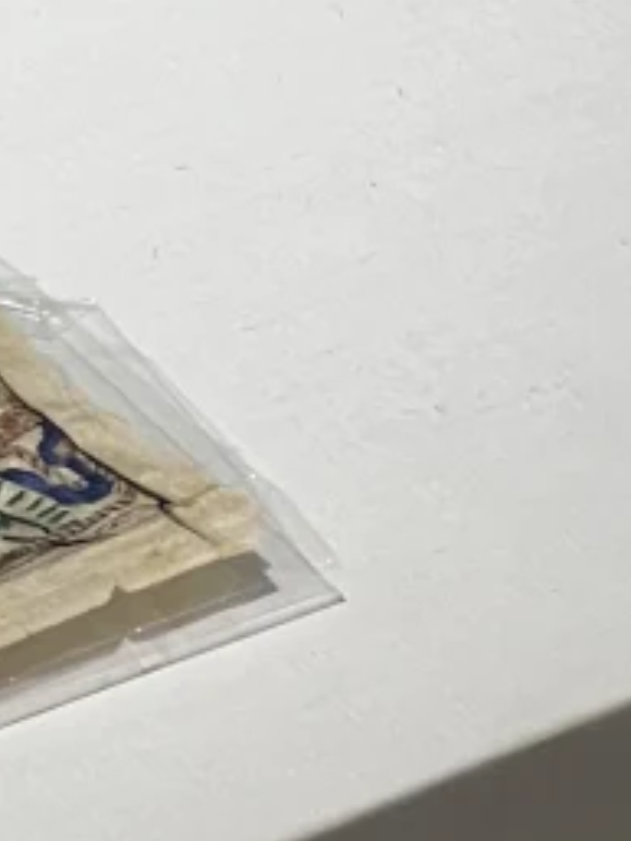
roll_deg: -0.9
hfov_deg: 3.4
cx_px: -997
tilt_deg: -33.9
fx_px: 10467
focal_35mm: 431
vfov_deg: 4.5
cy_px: -766
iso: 250
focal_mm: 9
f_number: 2.8
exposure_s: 1/100
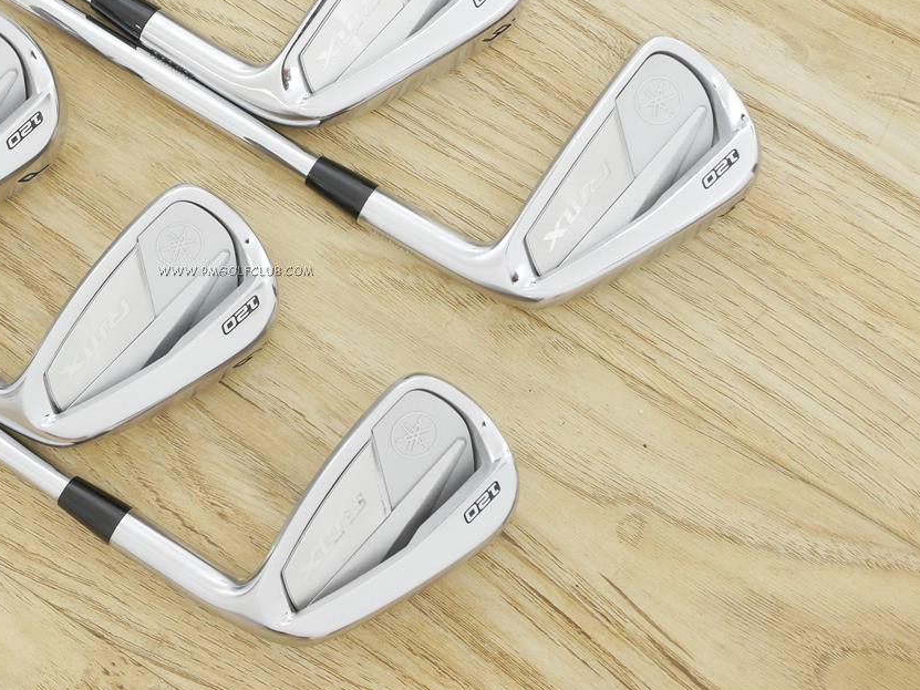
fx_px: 2046
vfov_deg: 19.0
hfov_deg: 25.1
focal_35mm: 77
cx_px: 235
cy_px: 171
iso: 1600
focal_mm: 25
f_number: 4.5
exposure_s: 1/50
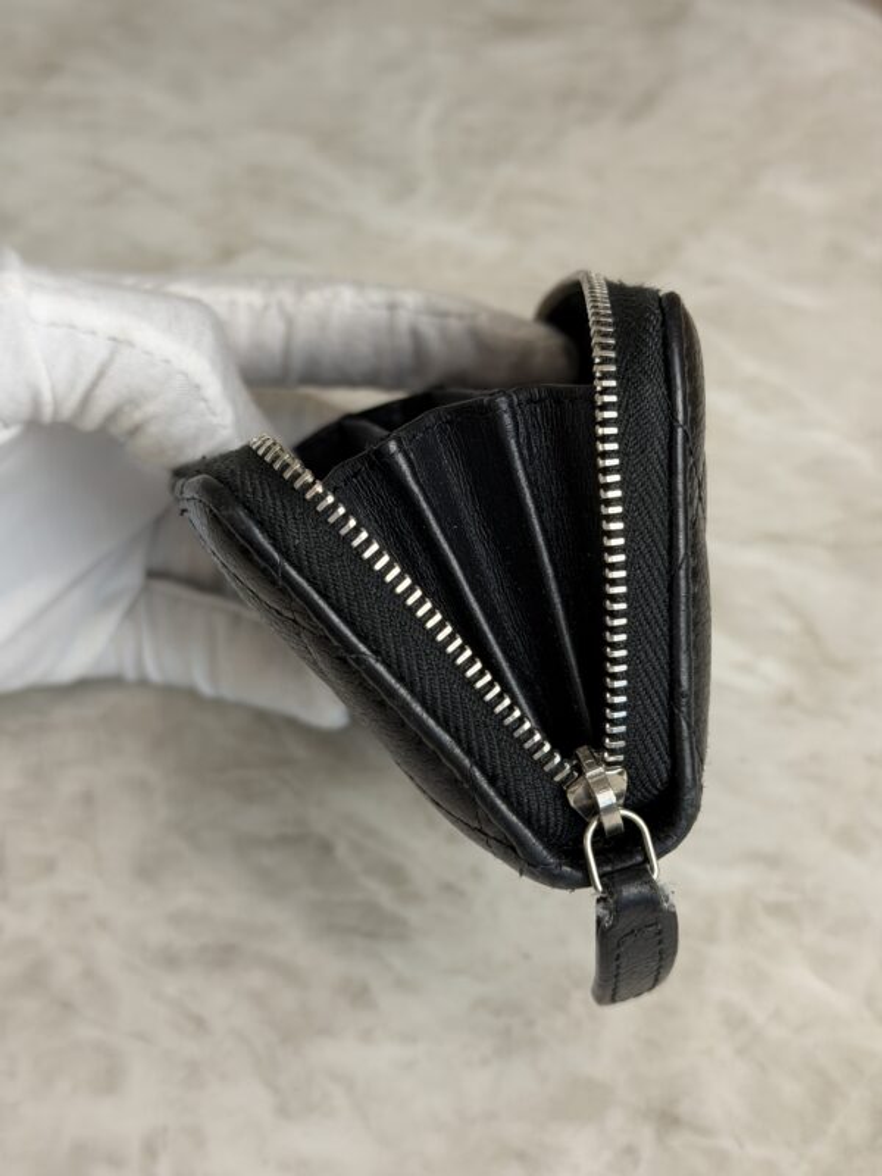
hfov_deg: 30.3
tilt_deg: -48.0
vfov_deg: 39.7
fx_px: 1631
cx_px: 441
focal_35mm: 48
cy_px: 588
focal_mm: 6.76
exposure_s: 1/120
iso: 64
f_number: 1.78
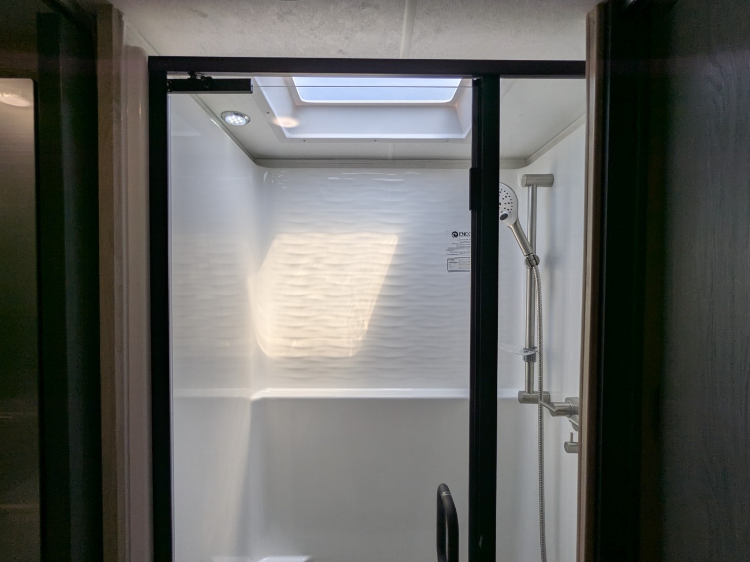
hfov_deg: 91.0
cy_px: 292
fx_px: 368
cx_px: 375
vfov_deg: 74.7
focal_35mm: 17
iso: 39
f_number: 2.2
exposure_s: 1/525
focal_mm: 2.35
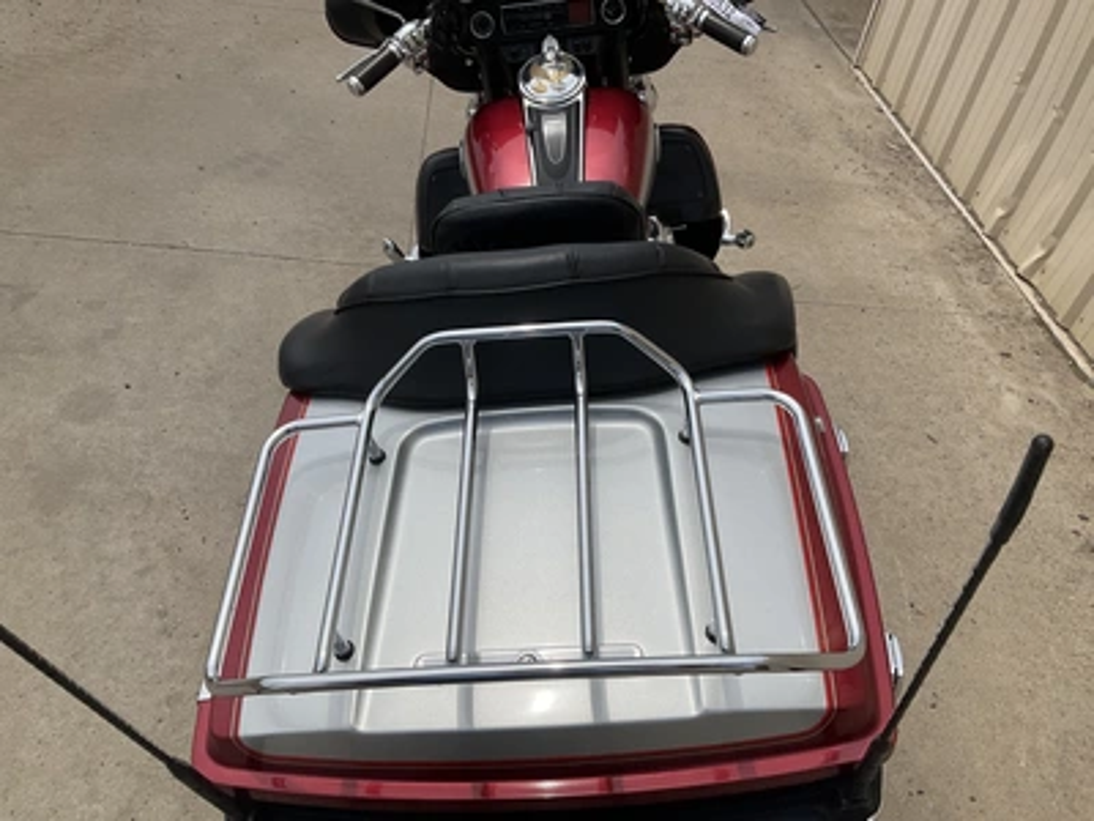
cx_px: 547
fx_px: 917
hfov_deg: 61.7
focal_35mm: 29
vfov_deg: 48.2
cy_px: 410
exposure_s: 1/3322
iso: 25
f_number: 1.8
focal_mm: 3
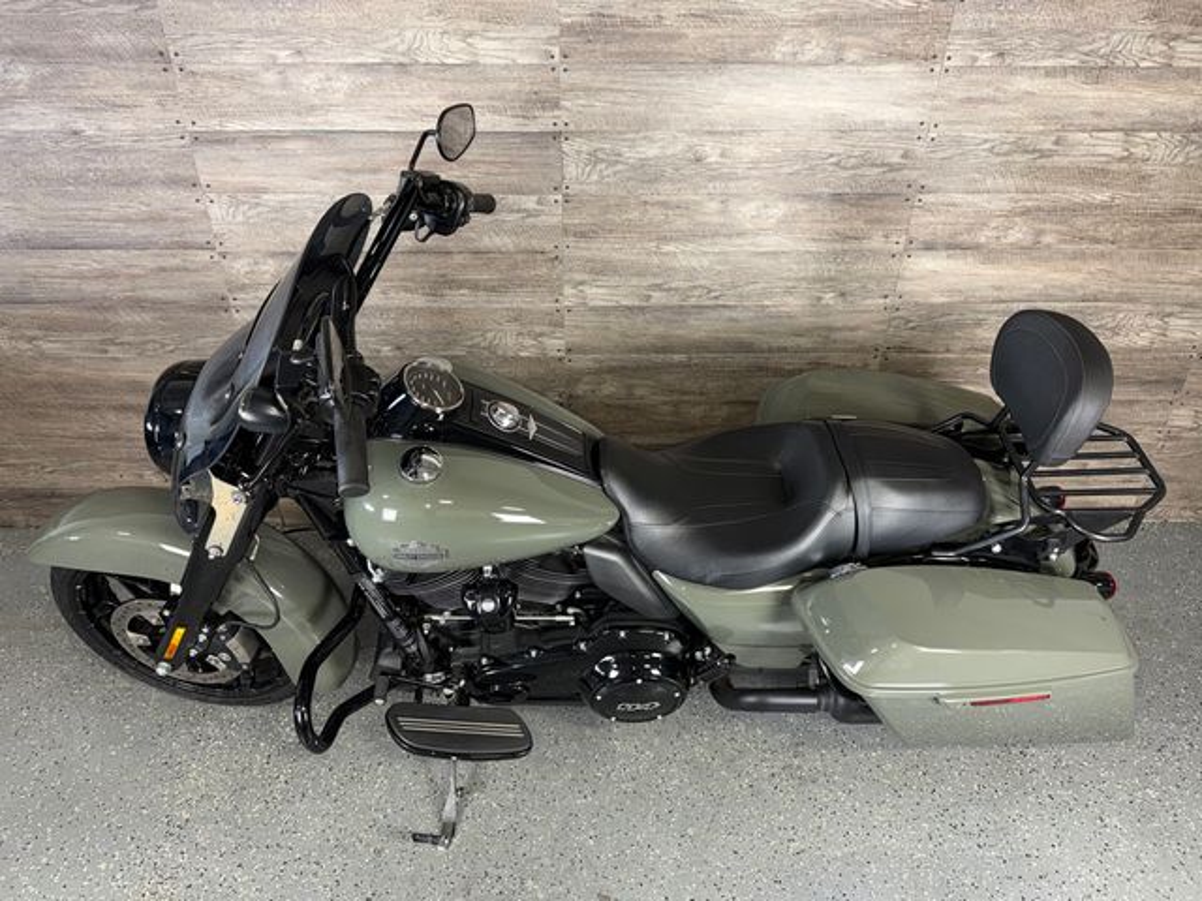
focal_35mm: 24
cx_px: 601
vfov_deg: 56.8
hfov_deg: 71.6
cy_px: 450
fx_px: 833
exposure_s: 1/19
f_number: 1.78
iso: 80
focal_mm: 6.76
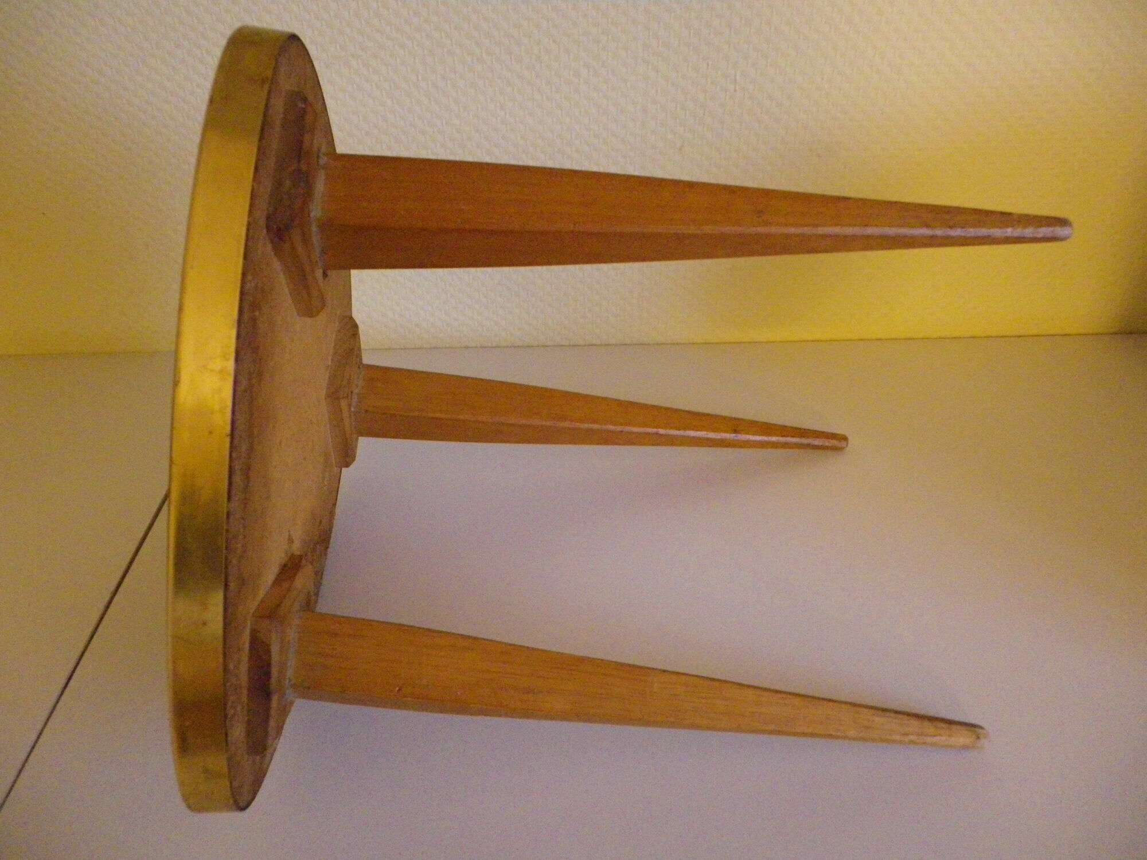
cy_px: 430
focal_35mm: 28
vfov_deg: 49.7
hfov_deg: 63.4
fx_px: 928
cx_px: 574
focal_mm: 4.9
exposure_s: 1/30
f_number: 2.6
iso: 800
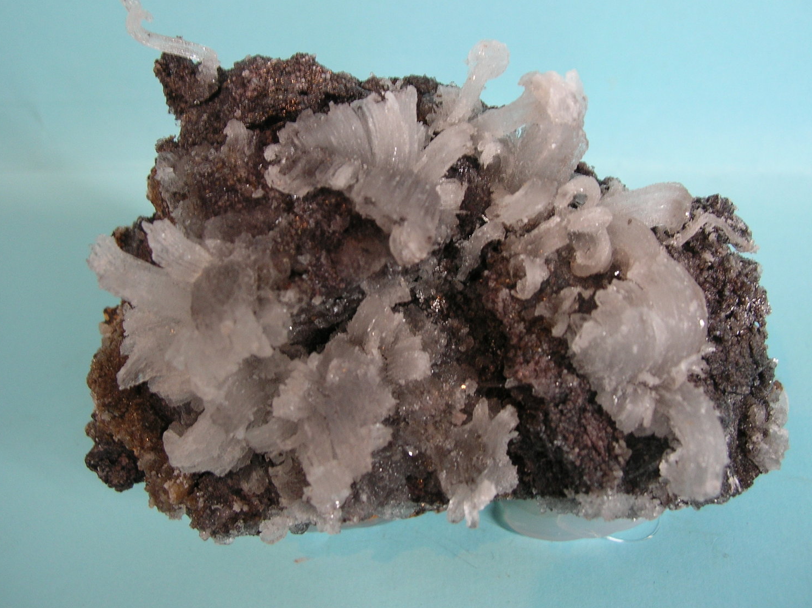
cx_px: 407
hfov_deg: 46.8
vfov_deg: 35.9
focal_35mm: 40
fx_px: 937
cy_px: 293
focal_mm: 6.2
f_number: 2.7
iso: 50
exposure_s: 1/11
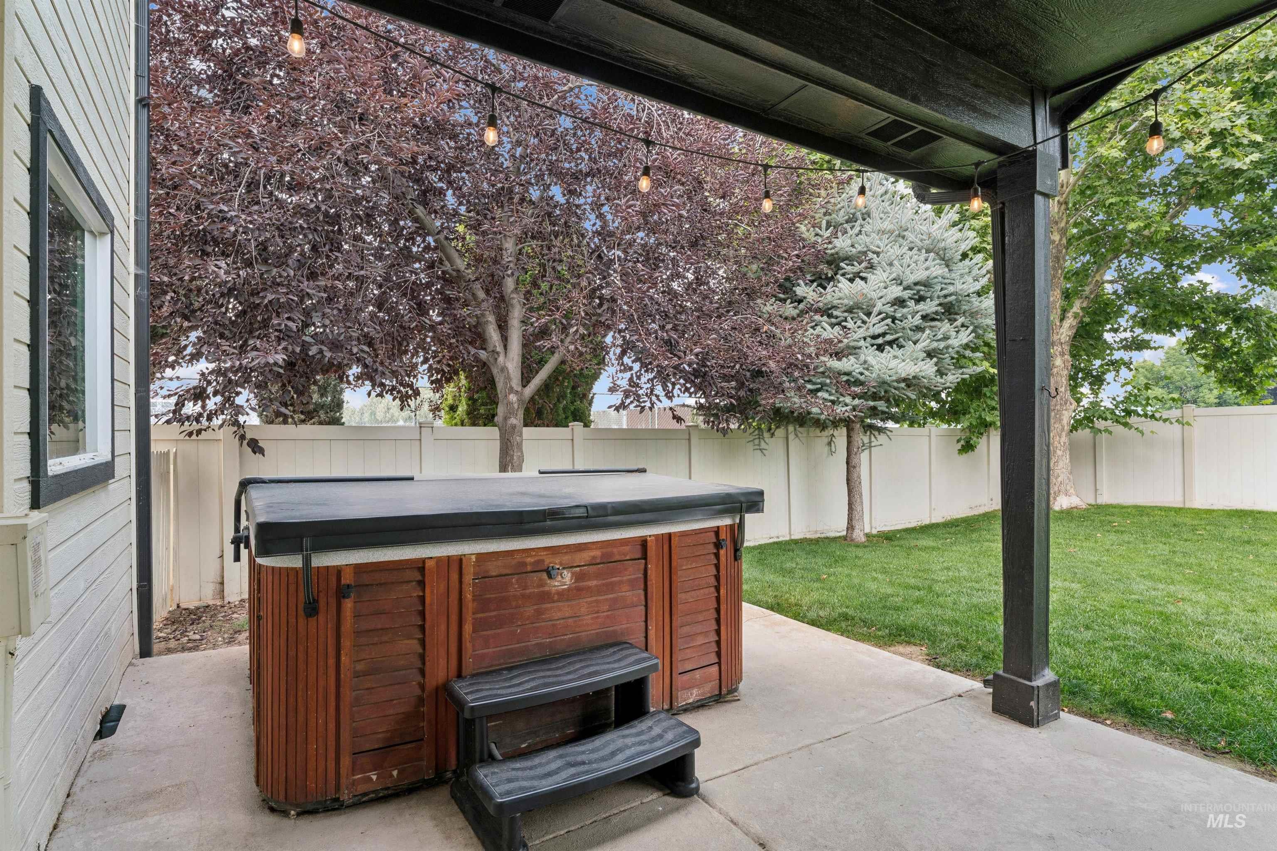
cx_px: 638
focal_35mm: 18
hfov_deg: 89.4
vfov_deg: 66.8
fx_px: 646
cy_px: 426
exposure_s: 1/30
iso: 400
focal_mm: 18.2
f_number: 13
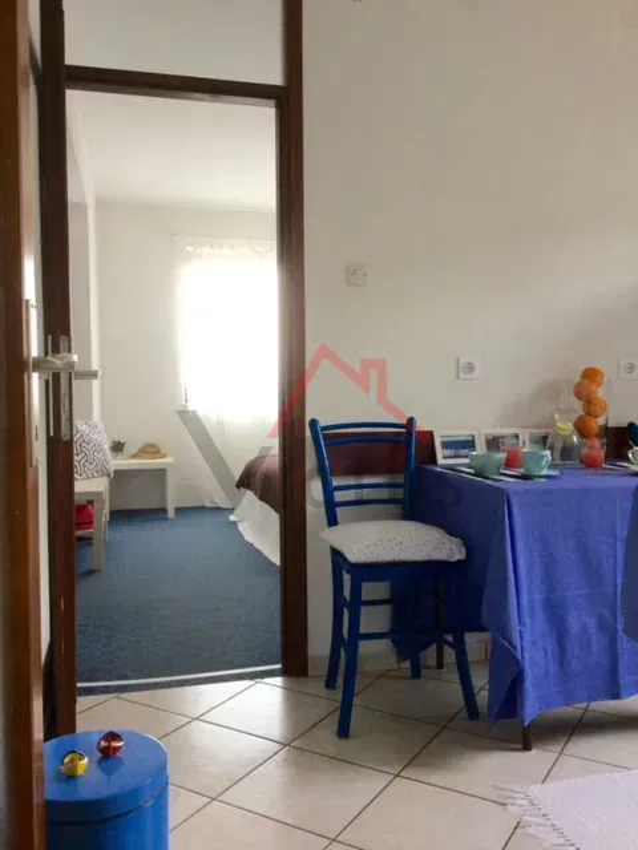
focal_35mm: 31
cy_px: 425
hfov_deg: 45.4
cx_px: 319
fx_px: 762
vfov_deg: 58.4
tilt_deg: -3.4
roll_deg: +0.2
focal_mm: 3.3
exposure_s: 1/30
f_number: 2.4
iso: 64
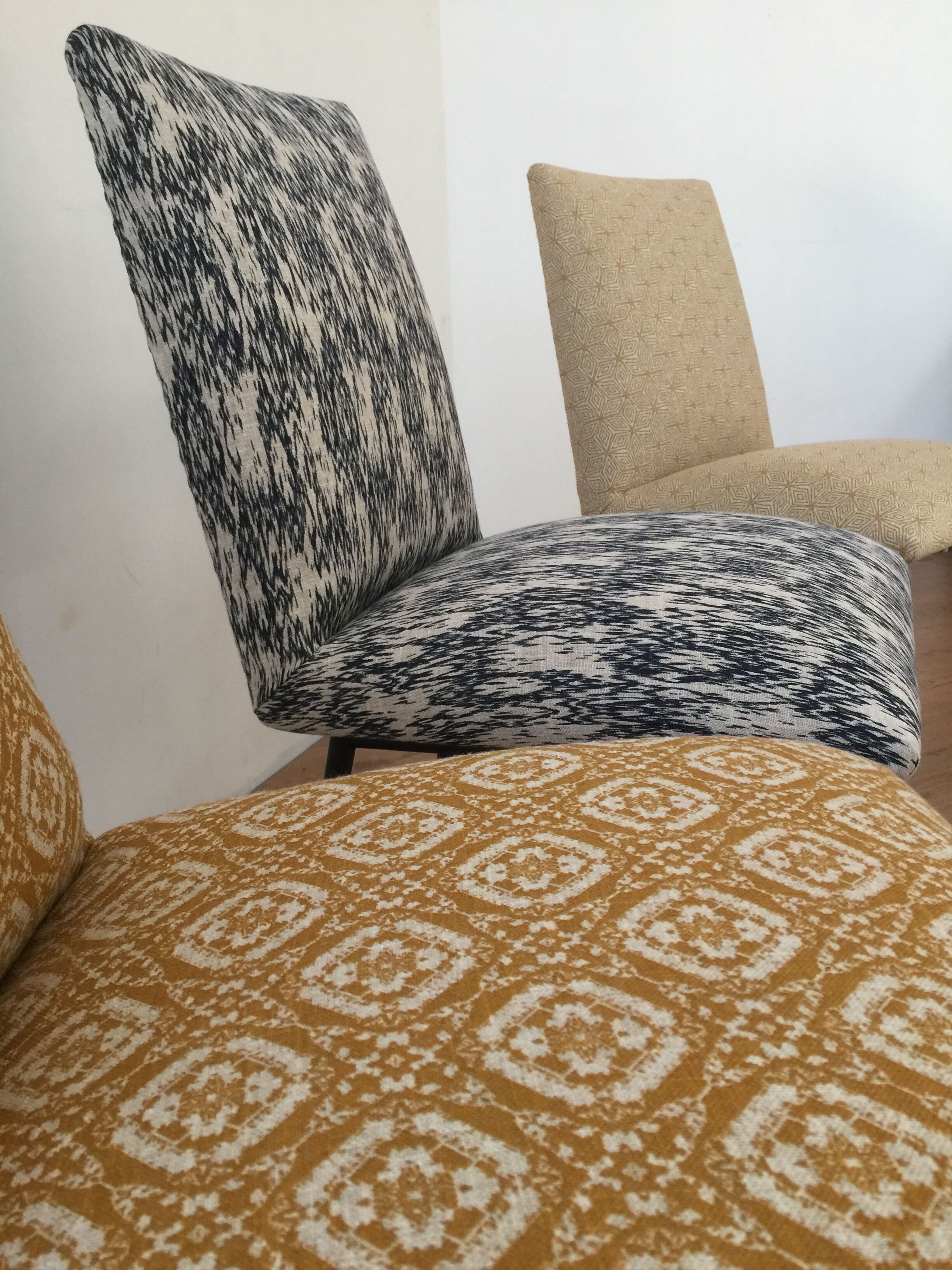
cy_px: 635
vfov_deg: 61.7
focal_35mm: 29
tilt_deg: -14.8
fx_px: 1063
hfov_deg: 48.2
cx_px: 476
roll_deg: +1.0
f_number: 2.2
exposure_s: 1/33
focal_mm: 4.15
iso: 50
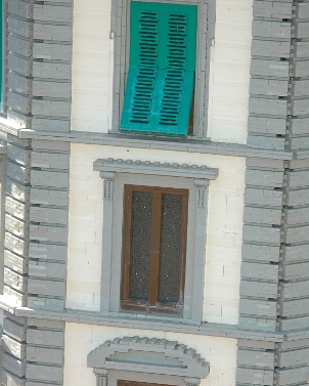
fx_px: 2387
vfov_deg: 9.2
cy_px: 247
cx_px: 173
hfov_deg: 7.4
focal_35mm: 209
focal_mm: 70
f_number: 4.5
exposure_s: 1/160
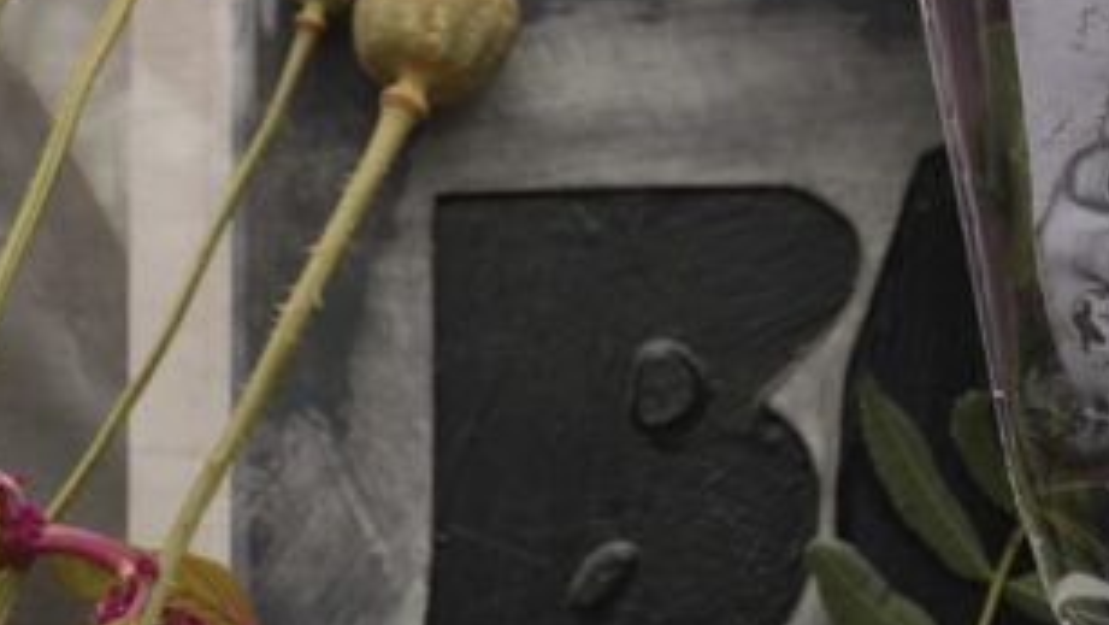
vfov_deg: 9.3
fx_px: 3854
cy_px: 177
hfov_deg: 16.4
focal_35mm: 131
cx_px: 672
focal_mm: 50
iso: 100
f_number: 4
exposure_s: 1/640
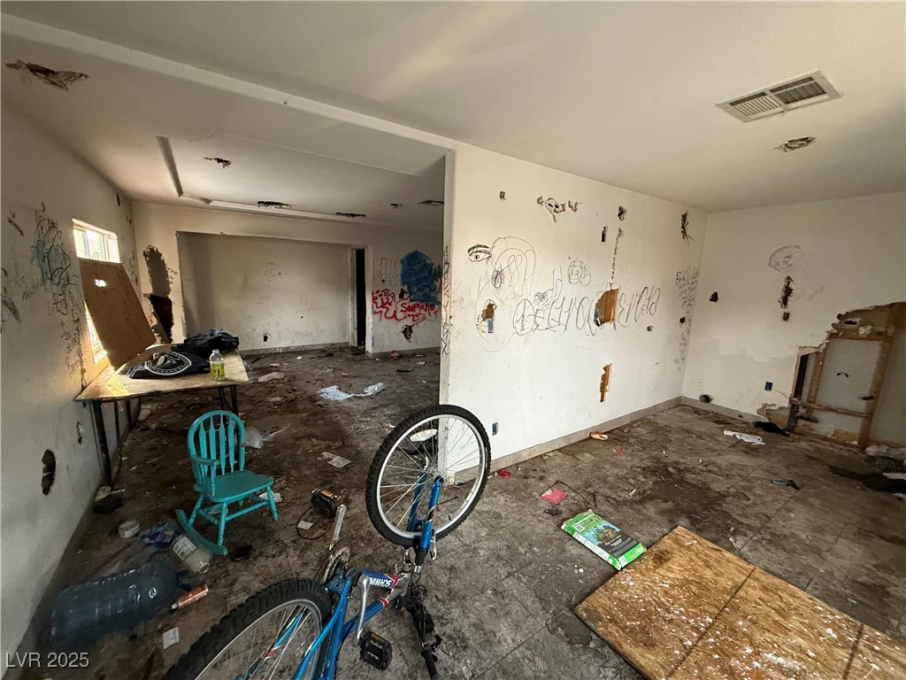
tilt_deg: -9.7
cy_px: 340
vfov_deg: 85.7
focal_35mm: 14
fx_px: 366
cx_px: 453
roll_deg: -1.2
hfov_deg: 102.1
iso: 400
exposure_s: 1/60
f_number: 2.2
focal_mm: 2.22
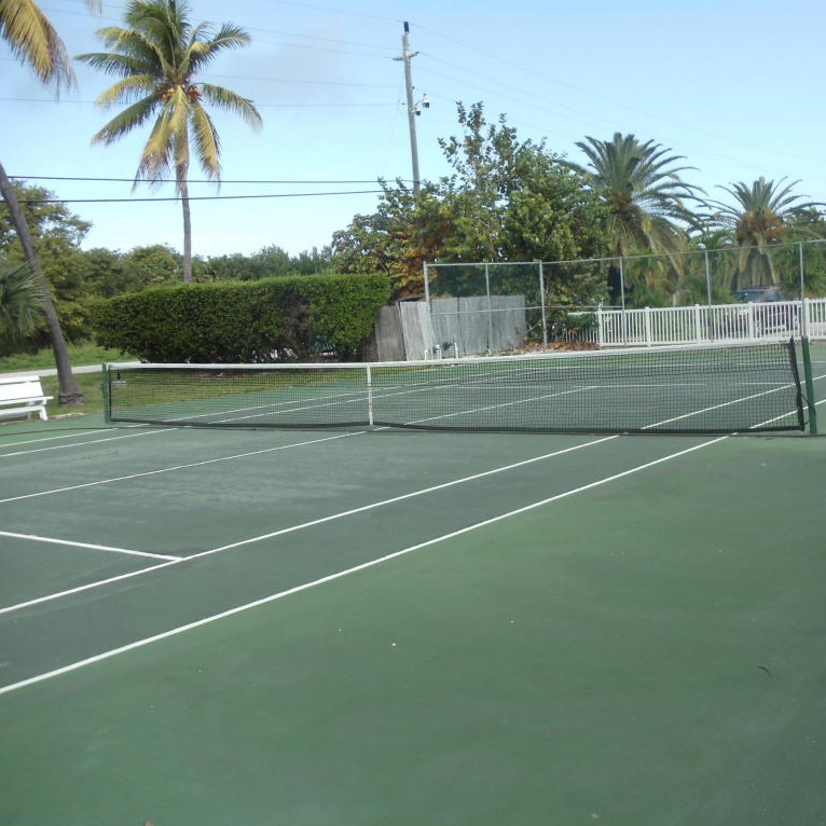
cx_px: 534
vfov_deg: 32.8
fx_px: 1404
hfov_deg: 32.6
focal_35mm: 52
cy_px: 413
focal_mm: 6
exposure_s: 1/640
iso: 100
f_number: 3.5
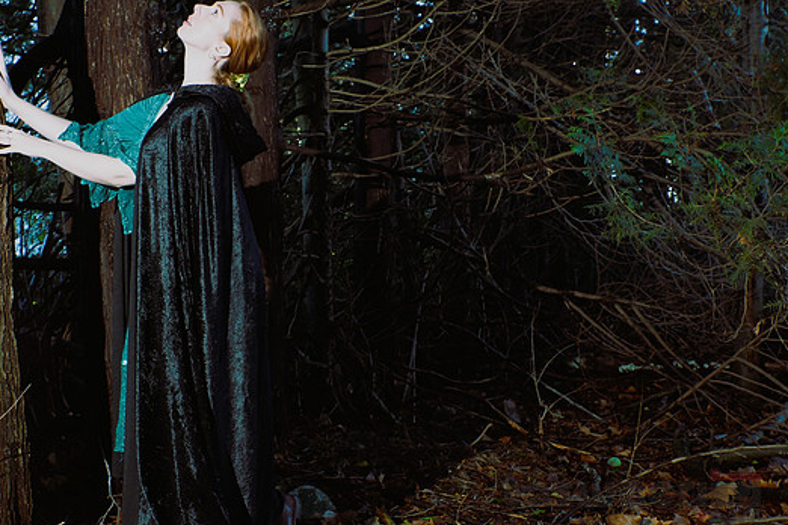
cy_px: 254
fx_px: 875
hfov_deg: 48.4
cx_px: 356
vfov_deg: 33.4
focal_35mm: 40
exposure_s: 1/60
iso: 400
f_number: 5.6
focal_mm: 24
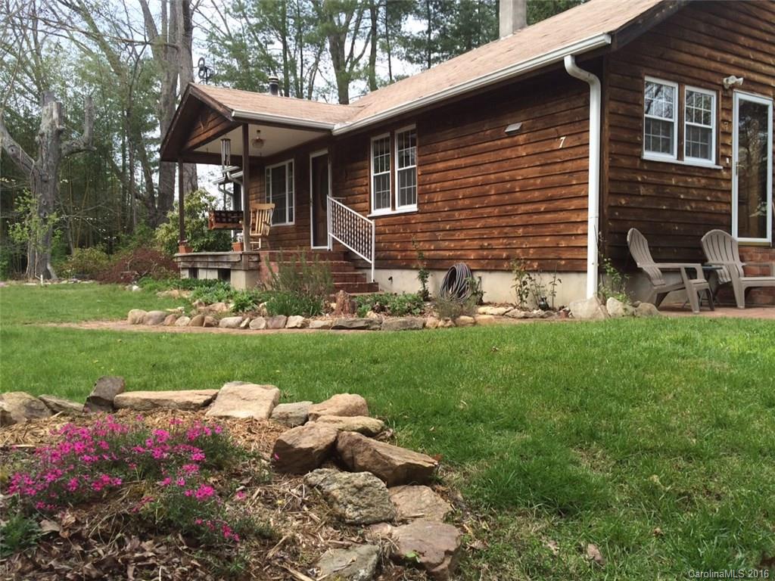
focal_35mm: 29
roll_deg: -0.7
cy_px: 290
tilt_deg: -4.7
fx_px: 649
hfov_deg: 61.7
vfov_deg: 48.2
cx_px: 388
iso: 32
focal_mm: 4.15
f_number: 2.2
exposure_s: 1/612
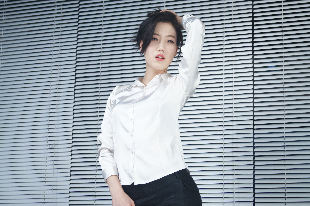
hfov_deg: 27.0
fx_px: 645
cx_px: 155
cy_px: 103
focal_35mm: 75
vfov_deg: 18.1
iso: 800
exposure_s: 1/125
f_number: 5.6
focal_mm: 50
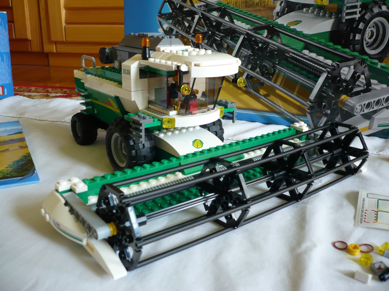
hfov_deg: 52.6
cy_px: 146
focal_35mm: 35
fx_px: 393
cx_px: 194
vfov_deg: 40.7
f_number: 2.8
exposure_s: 1/30
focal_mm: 5.8
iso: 125
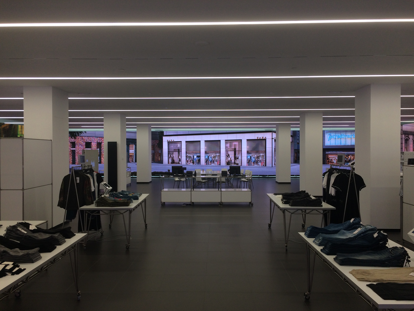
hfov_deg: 61.7
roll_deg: +0.3
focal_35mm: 29
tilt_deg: -2.0
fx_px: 347
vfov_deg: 48.2
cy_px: 156
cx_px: 207
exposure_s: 1/100
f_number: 2.2
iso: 50
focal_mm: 4.15
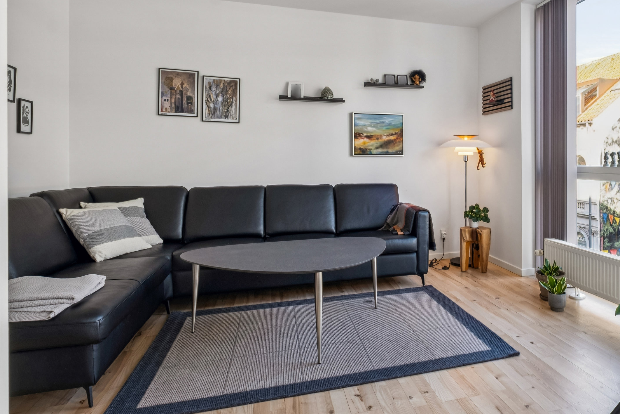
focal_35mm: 24
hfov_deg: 71.3
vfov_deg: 52.8
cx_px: 420
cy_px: 167
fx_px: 413
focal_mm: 11
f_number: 10
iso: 200
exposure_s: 1/9
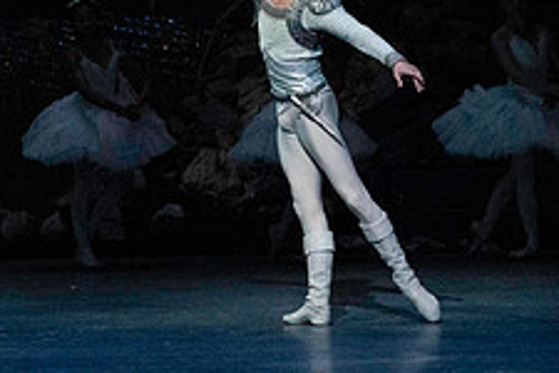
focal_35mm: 379
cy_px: -1
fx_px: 5885
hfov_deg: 5.4
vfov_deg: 3.6
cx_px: 12
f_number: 5
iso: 25600
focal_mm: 147
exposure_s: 1/400
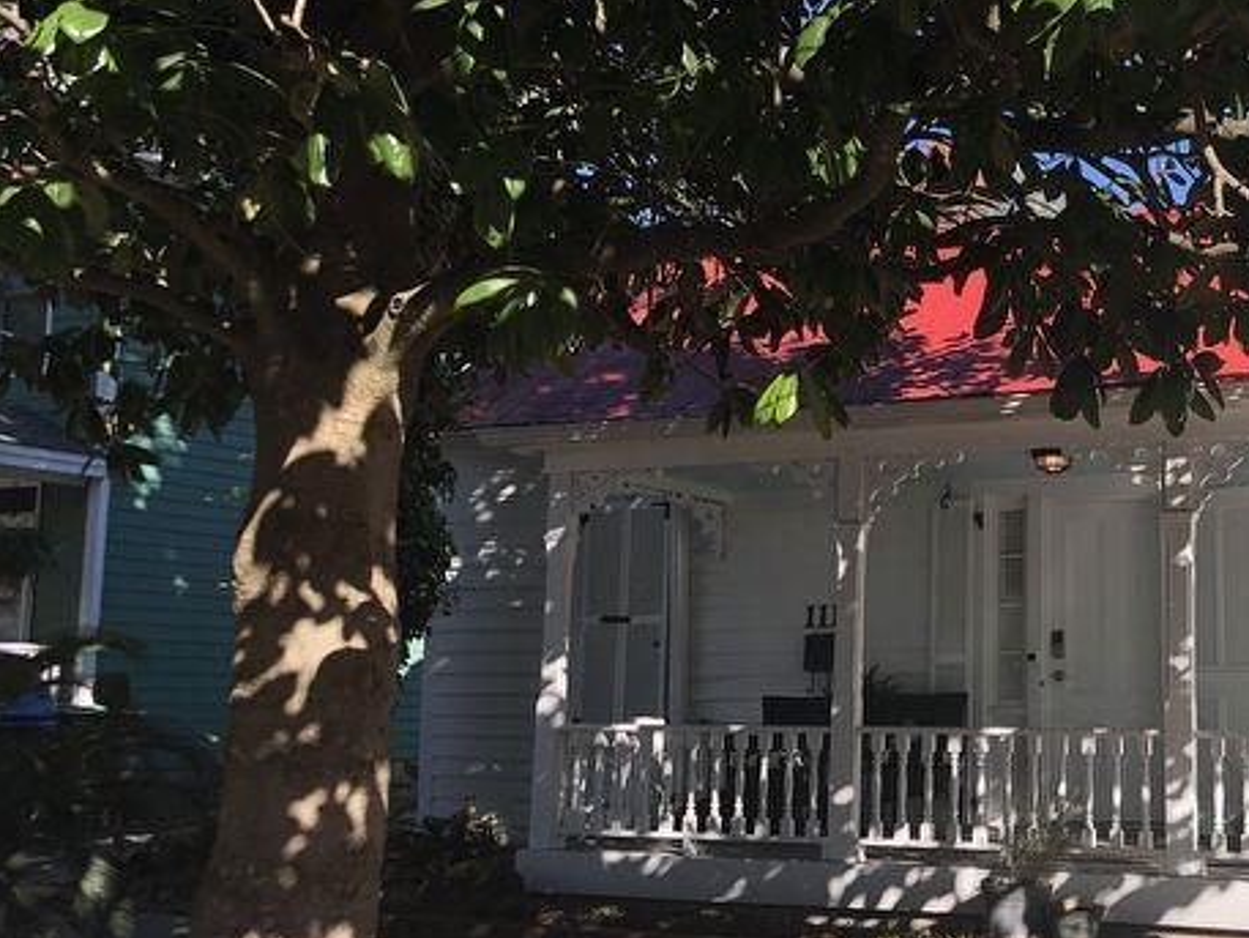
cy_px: 498
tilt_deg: +5.7
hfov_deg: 36.8
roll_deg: -0.6
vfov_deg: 29.7
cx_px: 1088
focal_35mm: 49
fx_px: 1768
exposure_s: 1/952
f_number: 1.8
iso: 20
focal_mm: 4
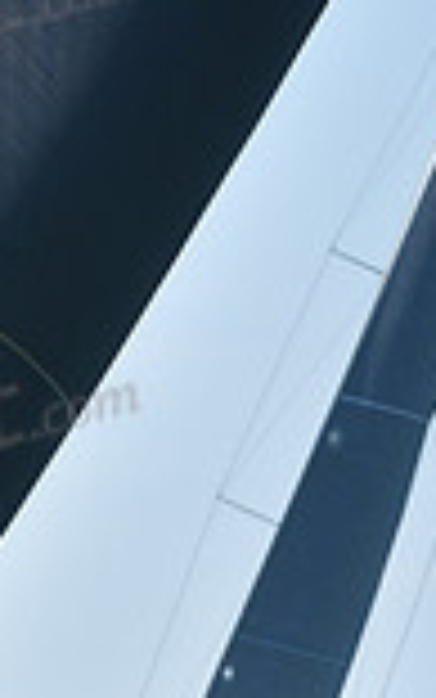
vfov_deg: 1.9
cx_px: -724
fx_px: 21027
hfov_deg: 1.2
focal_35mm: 1107
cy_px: 759
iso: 250
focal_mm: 290
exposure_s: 1/1000
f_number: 6.3
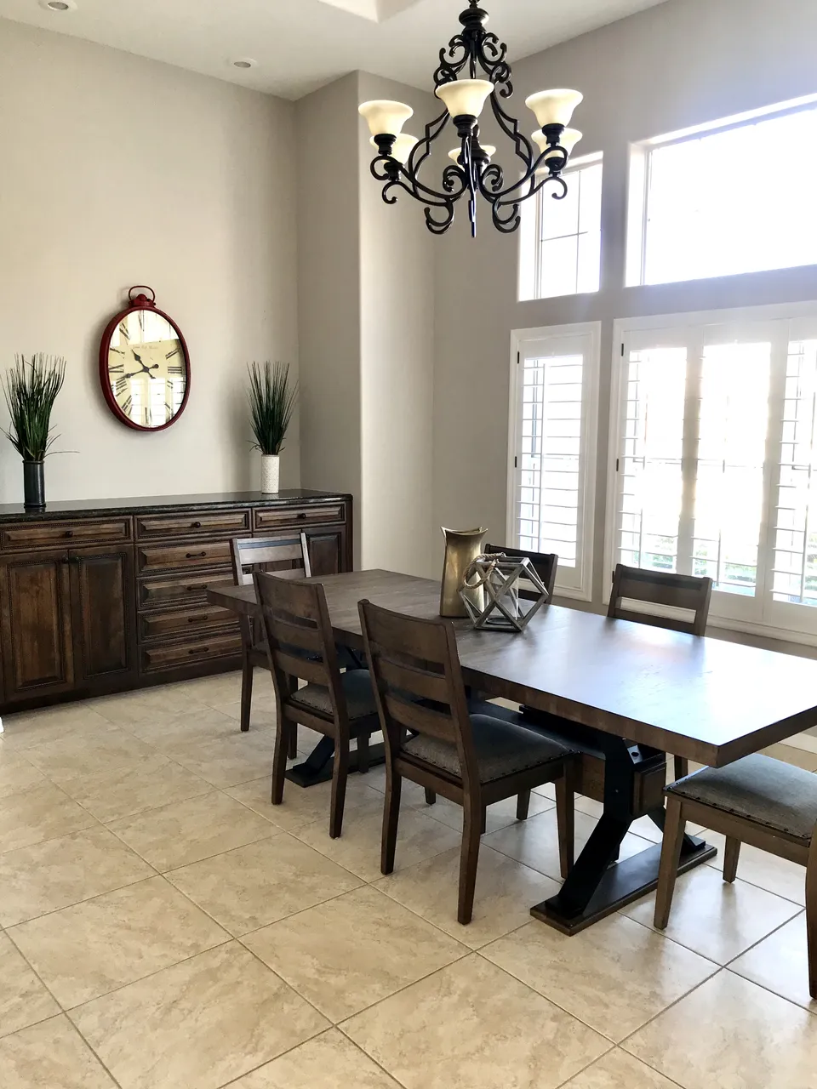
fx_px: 881
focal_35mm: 28
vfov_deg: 63.4
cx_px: 408
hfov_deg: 49.7
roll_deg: +0.2
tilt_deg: -7.1
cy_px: 544
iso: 25
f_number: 1.8
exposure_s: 1/40
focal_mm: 4
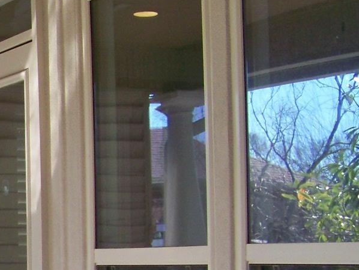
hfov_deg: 15.8
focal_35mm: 113
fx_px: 1172
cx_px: -197
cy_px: 322
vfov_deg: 12.8
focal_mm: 5.85
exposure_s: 1/200
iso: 80
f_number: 2.8
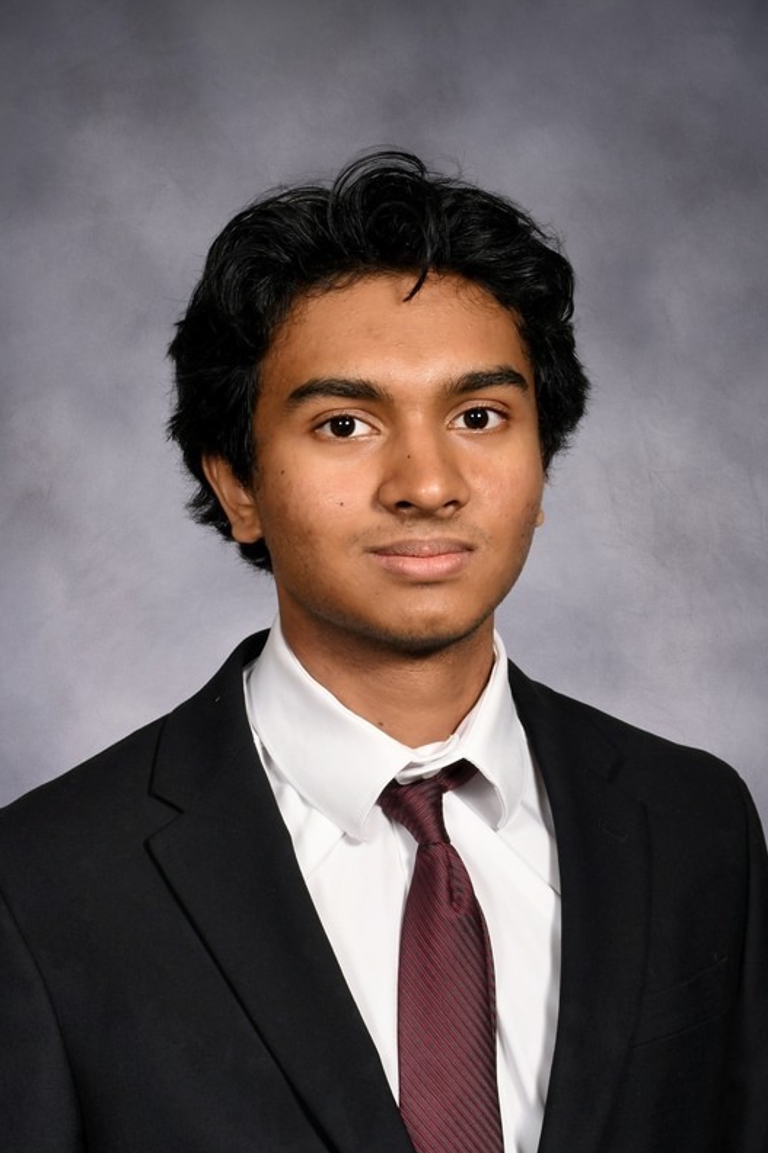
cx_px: 384
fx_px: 2721
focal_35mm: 85
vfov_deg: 23.9
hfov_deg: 16.1
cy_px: 582
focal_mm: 56
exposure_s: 1/200
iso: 200
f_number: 13
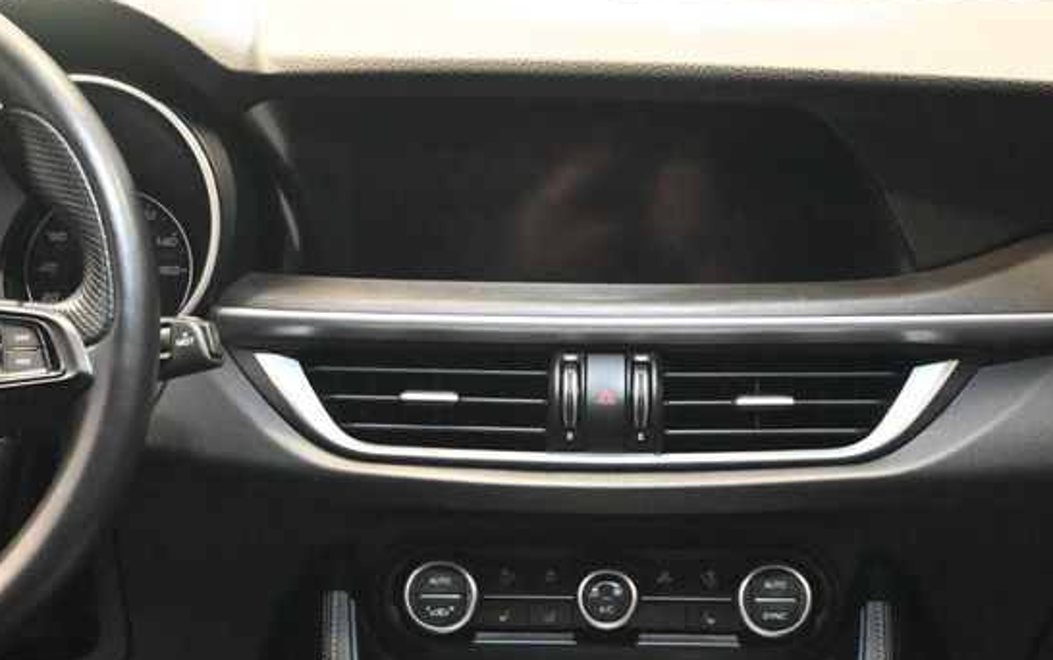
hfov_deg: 30.2
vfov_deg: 19.1
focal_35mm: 68
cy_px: 399
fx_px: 1953
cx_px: 577
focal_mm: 38
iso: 12800
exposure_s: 1/25
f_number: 5.6
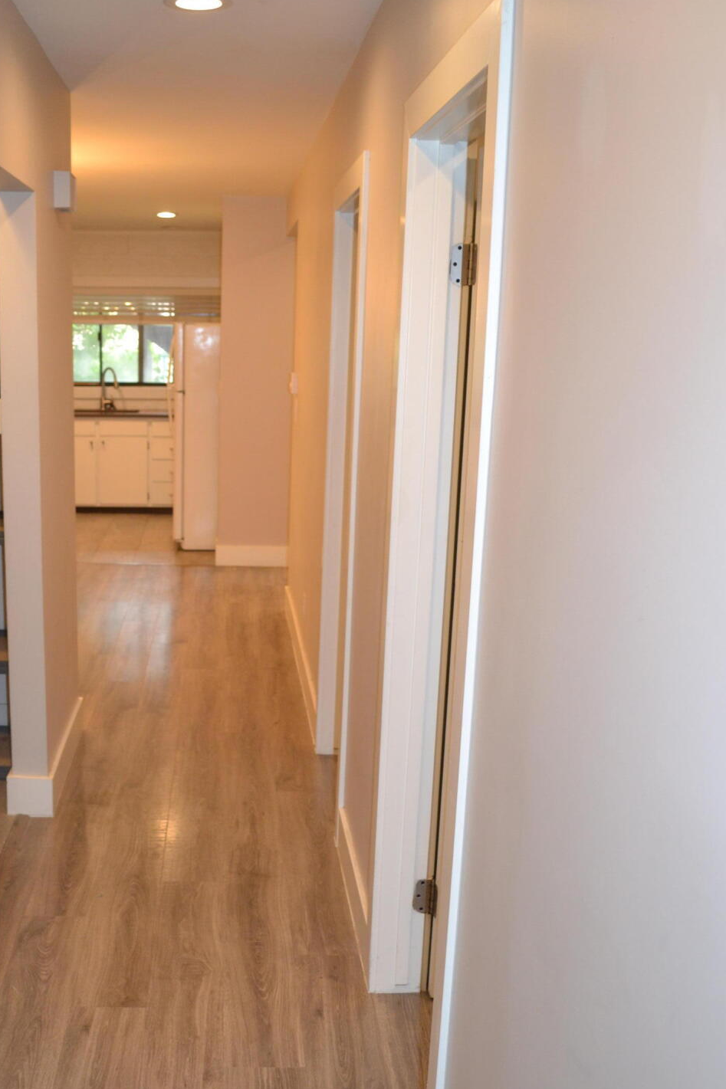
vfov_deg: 50.6
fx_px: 1150
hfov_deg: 34.6
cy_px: 608
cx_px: 220
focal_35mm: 38
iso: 720
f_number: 3.5
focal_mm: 18
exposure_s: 1/60
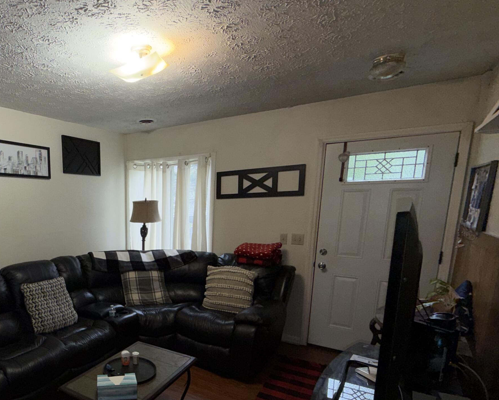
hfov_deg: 67.7
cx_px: 121
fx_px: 340
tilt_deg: -10.1
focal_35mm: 23
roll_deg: +1.5
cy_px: 261
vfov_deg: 59.7
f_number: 2.2
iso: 32
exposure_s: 1/60
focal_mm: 2.22
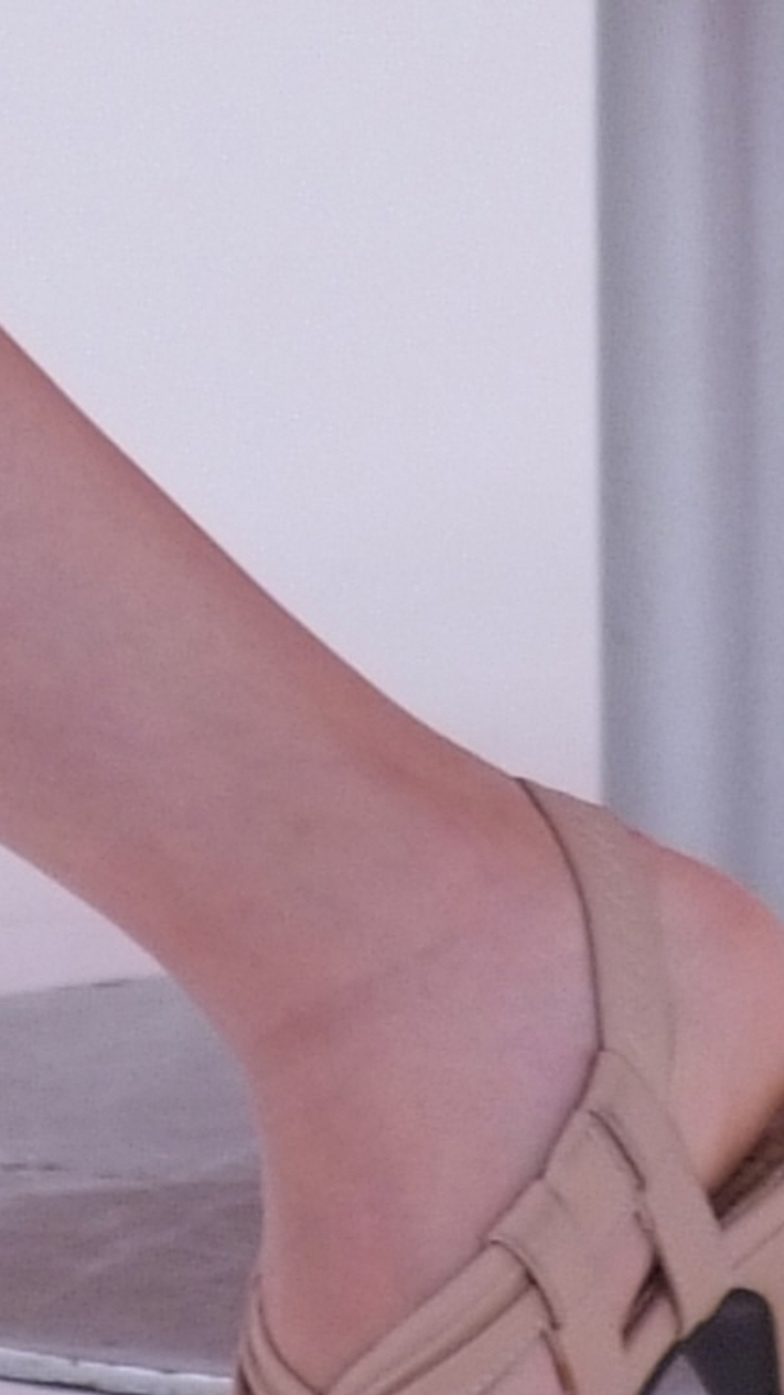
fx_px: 28477
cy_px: -1820
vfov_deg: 2.8
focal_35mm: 770
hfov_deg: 1.6
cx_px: -547
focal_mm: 85
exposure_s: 1/160
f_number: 5
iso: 320
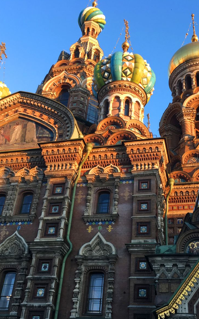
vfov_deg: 47.2
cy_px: 160
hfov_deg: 30.5
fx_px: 364
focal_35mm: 42
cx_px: 105
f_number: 2.2
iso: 25
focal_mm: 4.15
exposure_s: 1/100
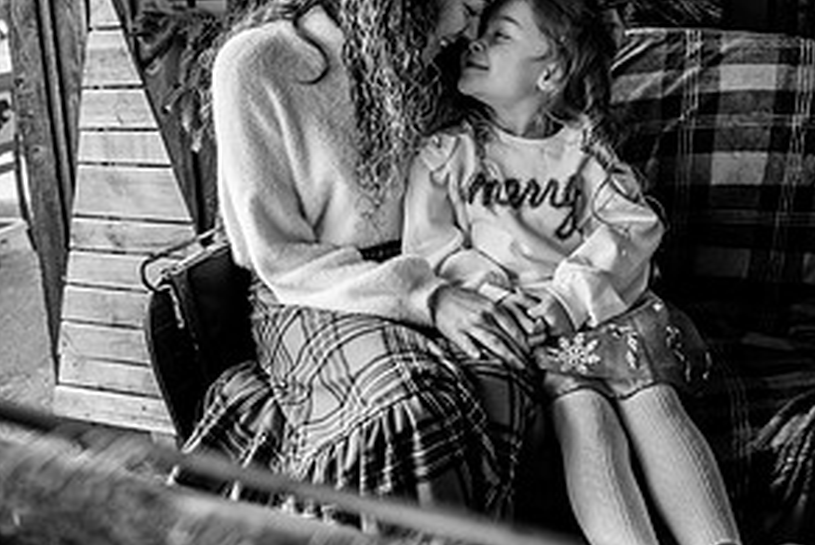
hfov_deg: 51.9
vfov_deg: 35.7
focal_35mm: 37
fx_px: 838
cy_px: 196
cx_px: 416
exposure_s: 1/250
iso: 400
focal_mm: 24
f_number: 3.2
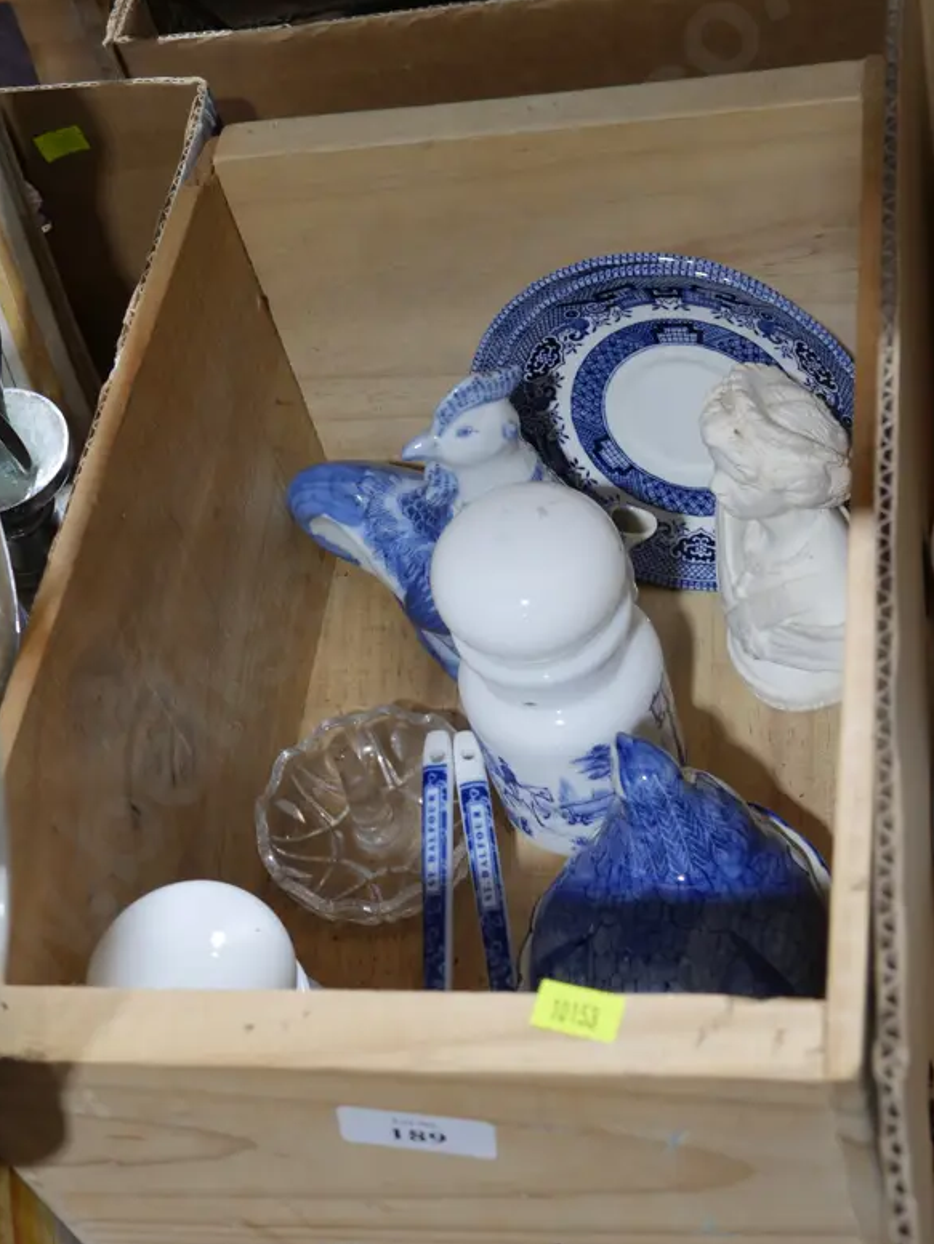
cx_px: 364
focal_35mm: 58
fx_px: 2086
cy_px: 512
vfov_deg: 33.1
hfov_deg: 25.2
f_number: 4.7
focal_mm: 22
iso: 320
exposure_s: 1/60
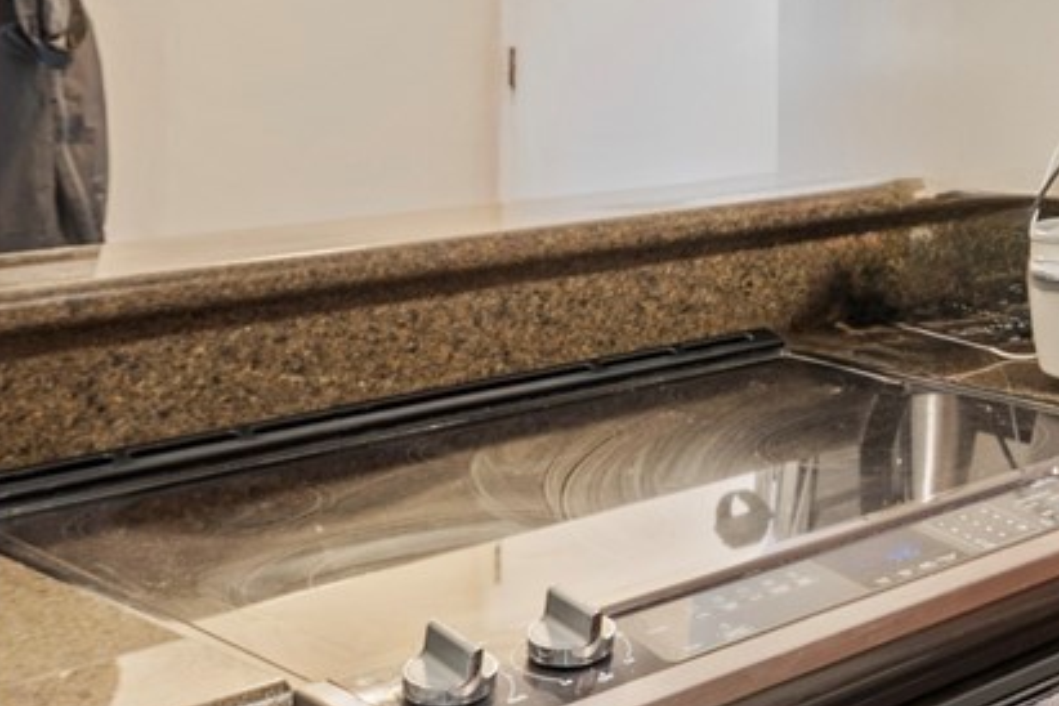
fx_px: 1848
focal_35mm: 63
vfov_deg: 20.9
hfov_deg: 26.9
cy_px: -4
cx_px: 1377
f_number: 9
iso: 400
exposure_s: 1
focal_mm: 15.2
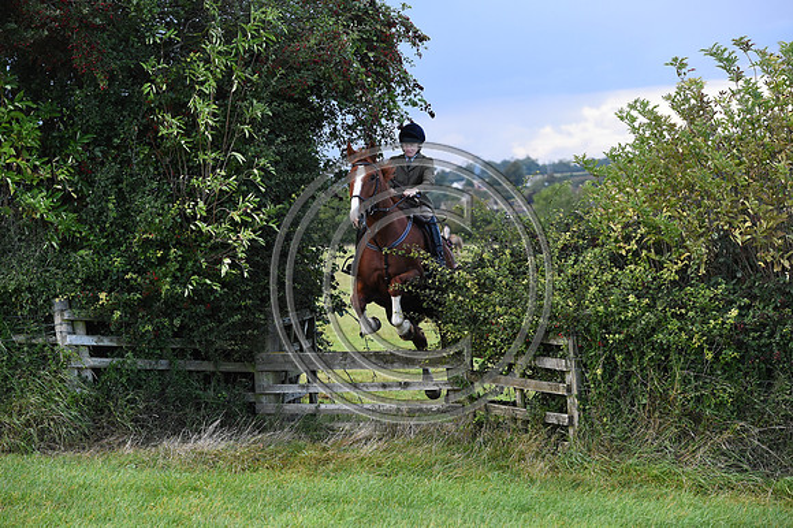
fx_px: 2972
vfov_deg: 10.1
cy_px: 264
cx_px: 396
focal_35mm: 135
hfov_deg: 15.2
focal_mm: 135
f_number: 5.6
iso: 3200
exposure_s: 1/1250
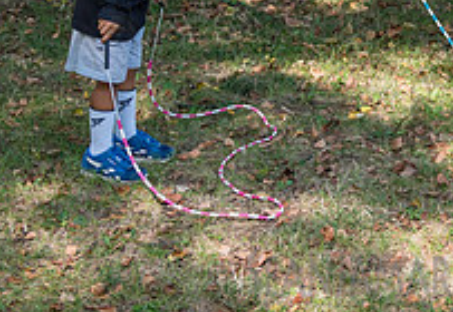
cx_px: 511
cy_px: -163
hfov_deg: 17.5
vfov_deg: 12.0
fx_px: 1412
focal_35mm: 111
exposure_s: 1/800
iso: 400
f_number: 3.5
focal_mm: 34
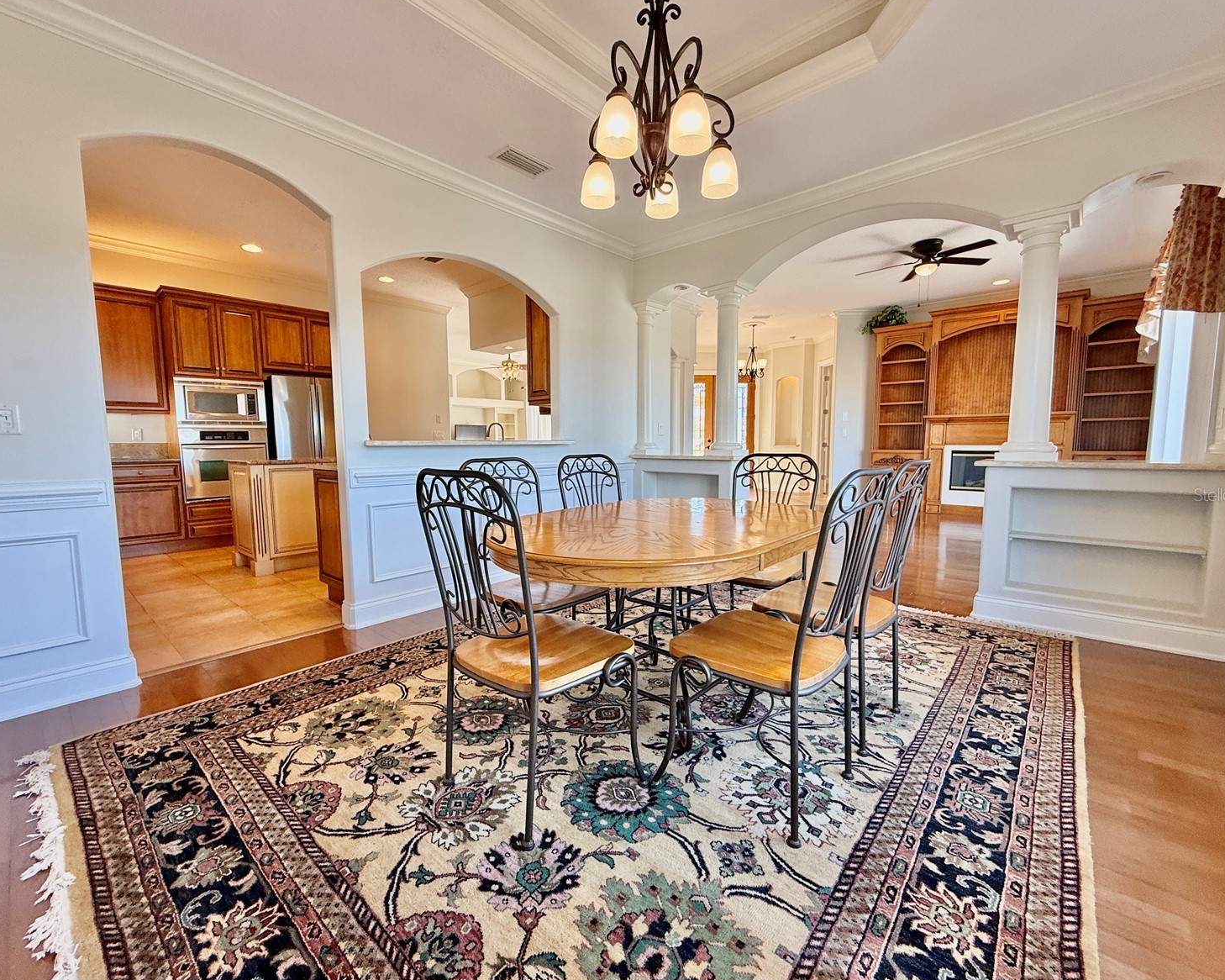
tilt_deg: -4.6
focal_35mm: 15
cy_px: 494
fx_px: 544
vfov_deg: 84.0
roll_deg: +0.3
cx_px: 601
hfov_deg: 96.8
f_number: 2.2
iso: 80
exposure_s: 1/120
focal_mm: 2.22
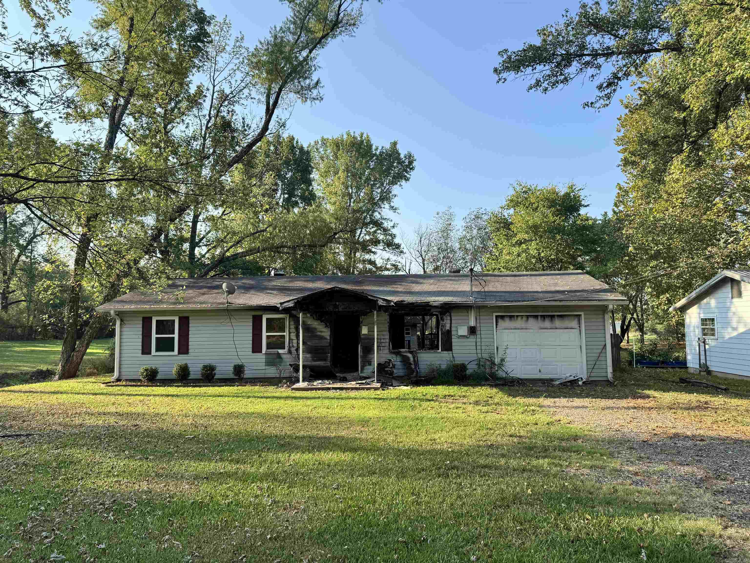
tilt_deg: +3.5
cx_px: 375
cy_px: 282
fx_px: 520
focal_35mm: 24
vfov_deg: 56.8
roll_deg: +0.2
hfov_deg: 71.6
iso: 80
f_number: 1.78
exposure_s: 1/1721
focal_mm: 6.76
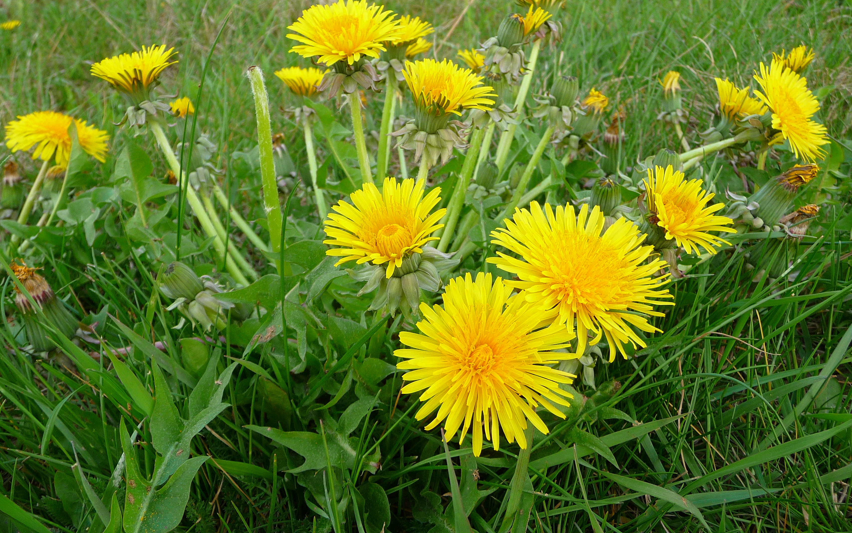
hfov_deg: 62.9
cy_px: 237
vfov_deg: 41.8
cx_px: 427
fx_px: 697
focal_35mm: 30
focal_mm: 4.7
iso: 100
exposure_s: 1/125
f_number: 3.3
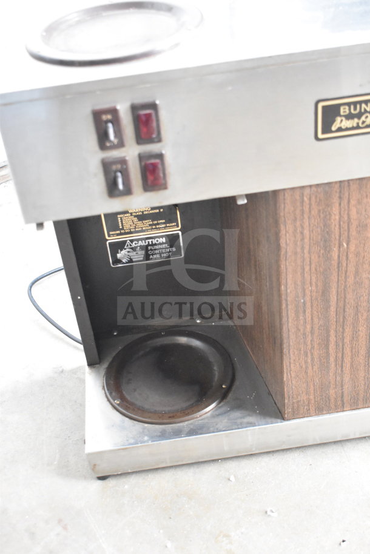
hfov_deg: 28.1
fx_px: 740
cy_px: 277
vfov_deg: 41.1
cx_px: 185
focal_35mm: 48
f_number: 5.6
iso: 6400
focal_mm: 32
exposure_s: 1/125
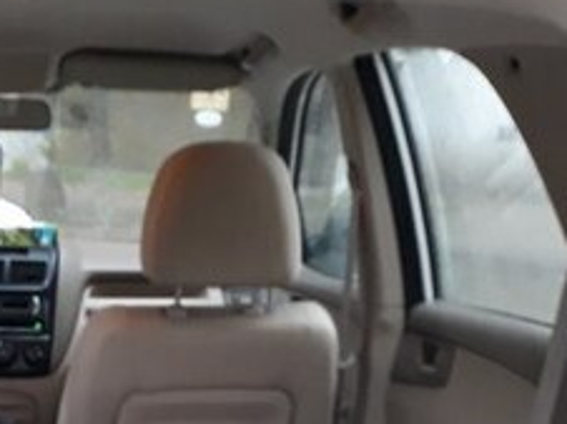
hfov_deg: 23.5
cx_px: -30
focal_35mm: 79
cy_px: 588
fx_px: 1293
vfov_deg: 17.2
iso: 200
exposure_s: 1/30
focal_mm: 3.71
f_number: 1.7
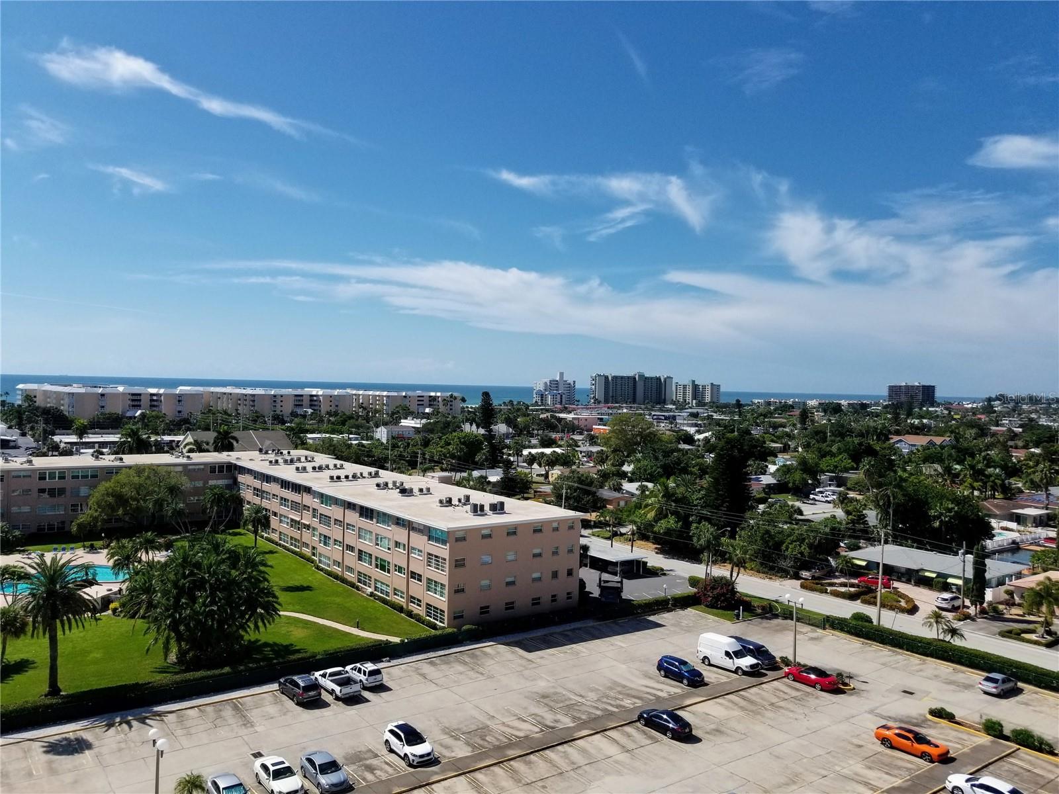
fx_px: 795
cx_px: 530
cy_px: 397
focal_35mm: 26
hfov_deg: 67.3
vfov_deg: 53.1
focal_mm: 4.25
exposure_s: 1/4736
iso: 50
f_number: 1.7
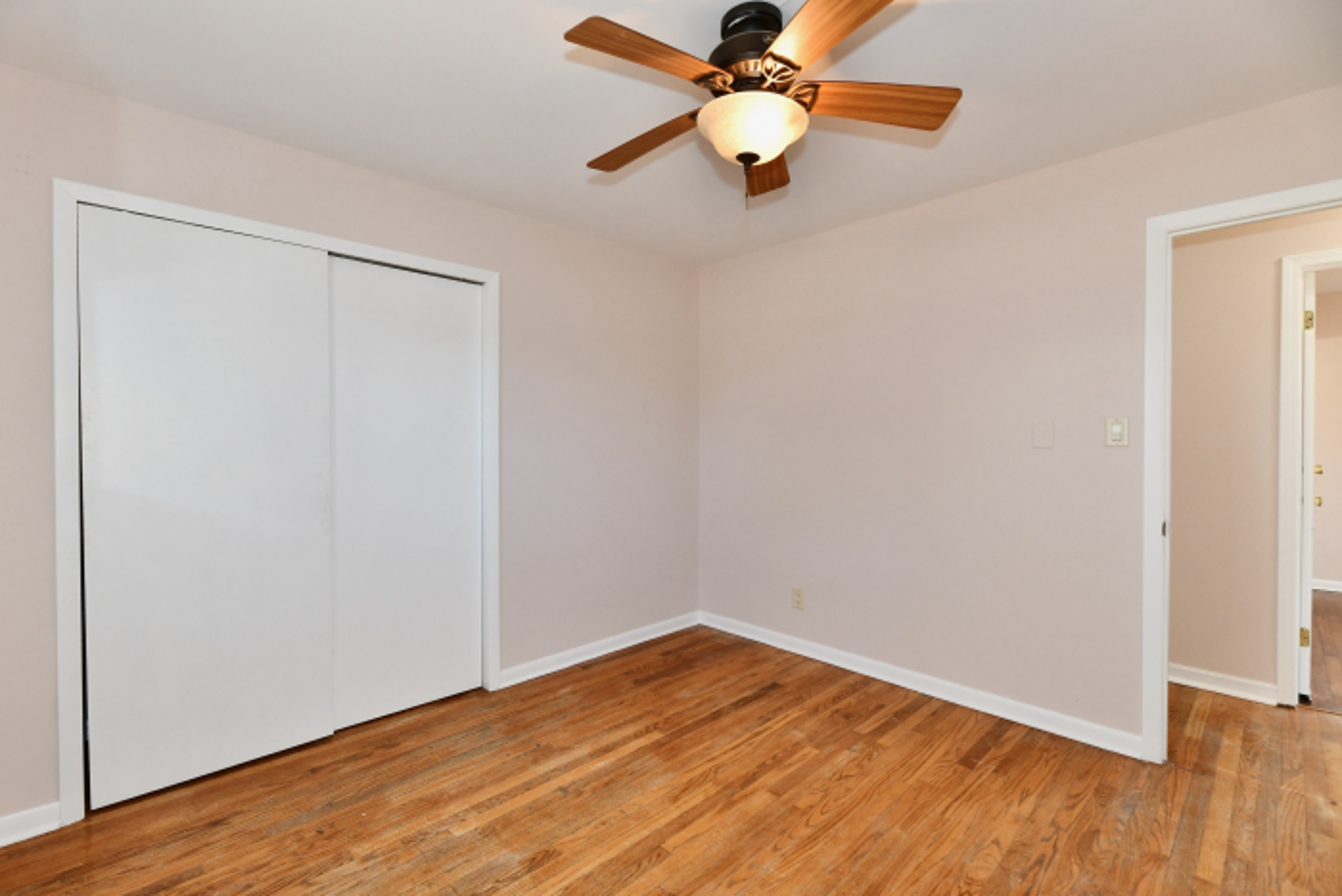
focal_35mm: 15
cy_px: 455
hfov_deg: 100.3
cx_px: 646
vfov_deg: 77.3
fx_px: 559
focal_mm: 14
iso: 640
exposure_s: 1/60
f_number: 6.3
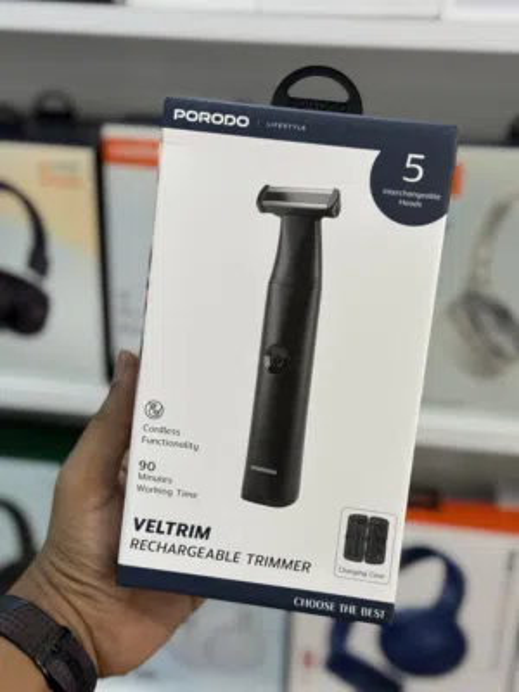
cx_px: 260
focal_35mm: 48
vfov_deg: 39.7
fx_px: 960
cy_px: 346
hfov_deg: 30.3
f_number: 1.78
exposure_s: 1/121
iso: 50
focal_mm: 6.76
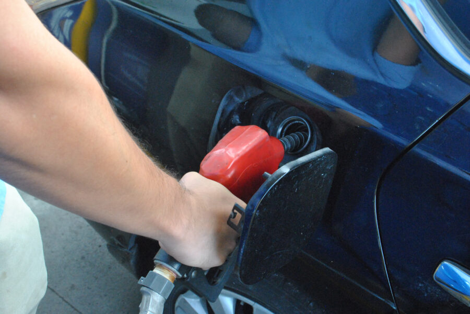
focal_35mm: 39
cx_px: 235
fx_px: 509
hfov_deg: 49.6
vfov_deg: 34.2
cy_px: 157
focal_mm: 26
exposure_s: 1/60
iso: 1600
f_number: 10
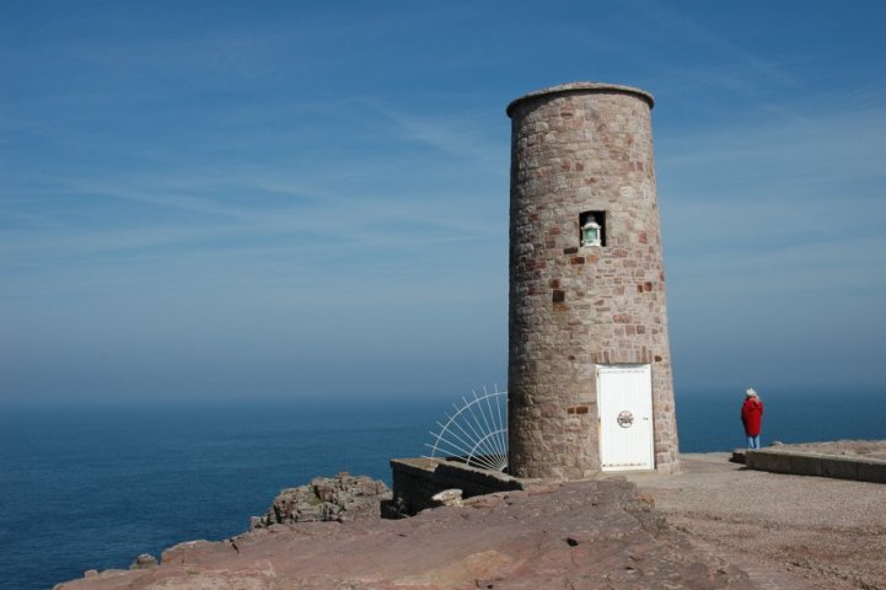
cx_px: 443
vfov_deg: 33.0
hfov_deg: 47.9
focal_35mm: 40
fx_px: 996
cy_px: 295
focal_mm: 27
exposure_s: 1/500
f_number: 11
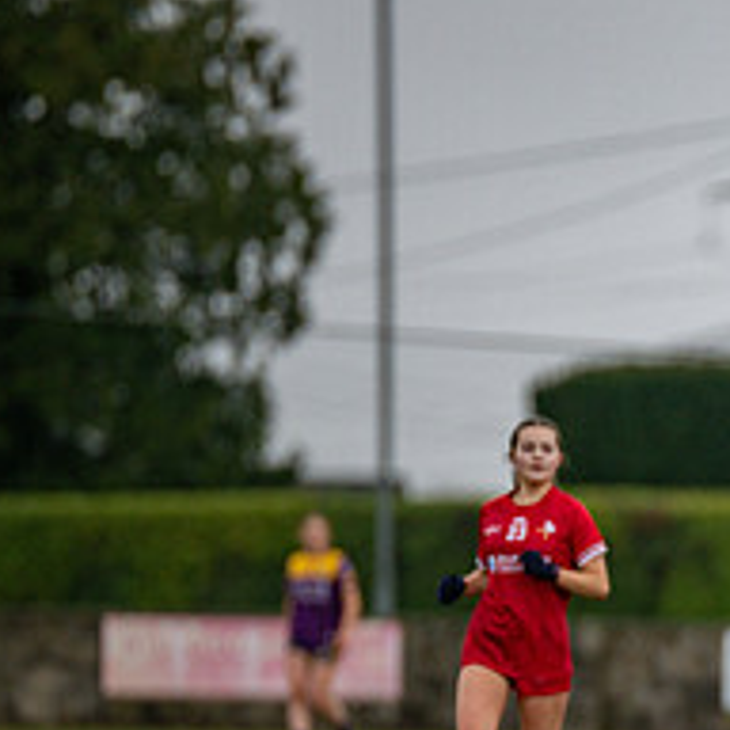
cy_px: 728
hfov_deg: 2.3
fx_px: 18419
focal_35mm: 772
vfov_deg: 2.3
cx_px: 1080
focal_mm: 300
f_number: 2.8
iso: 450
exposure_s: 1/1000
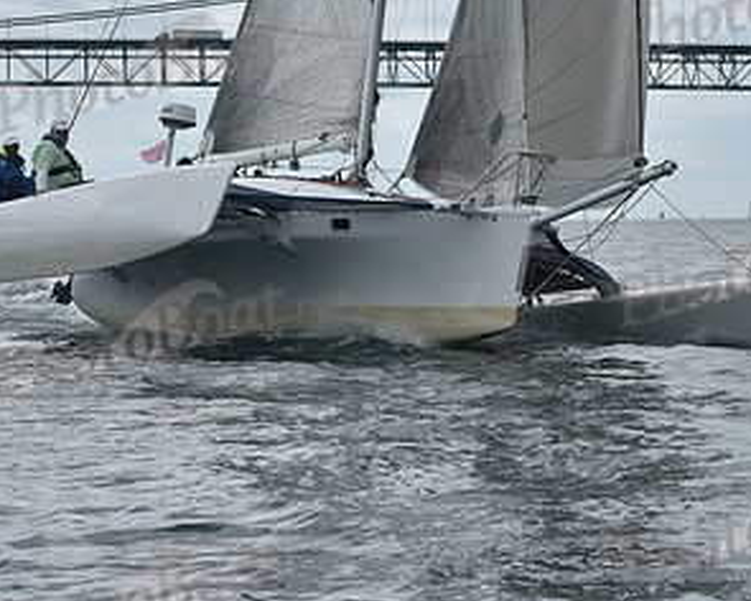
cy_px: 164
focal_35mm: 129
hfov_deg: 14.9
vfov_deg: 11.9
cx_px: 486
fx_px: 2867
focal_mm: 70
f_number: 11
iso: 250
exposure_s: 1/800
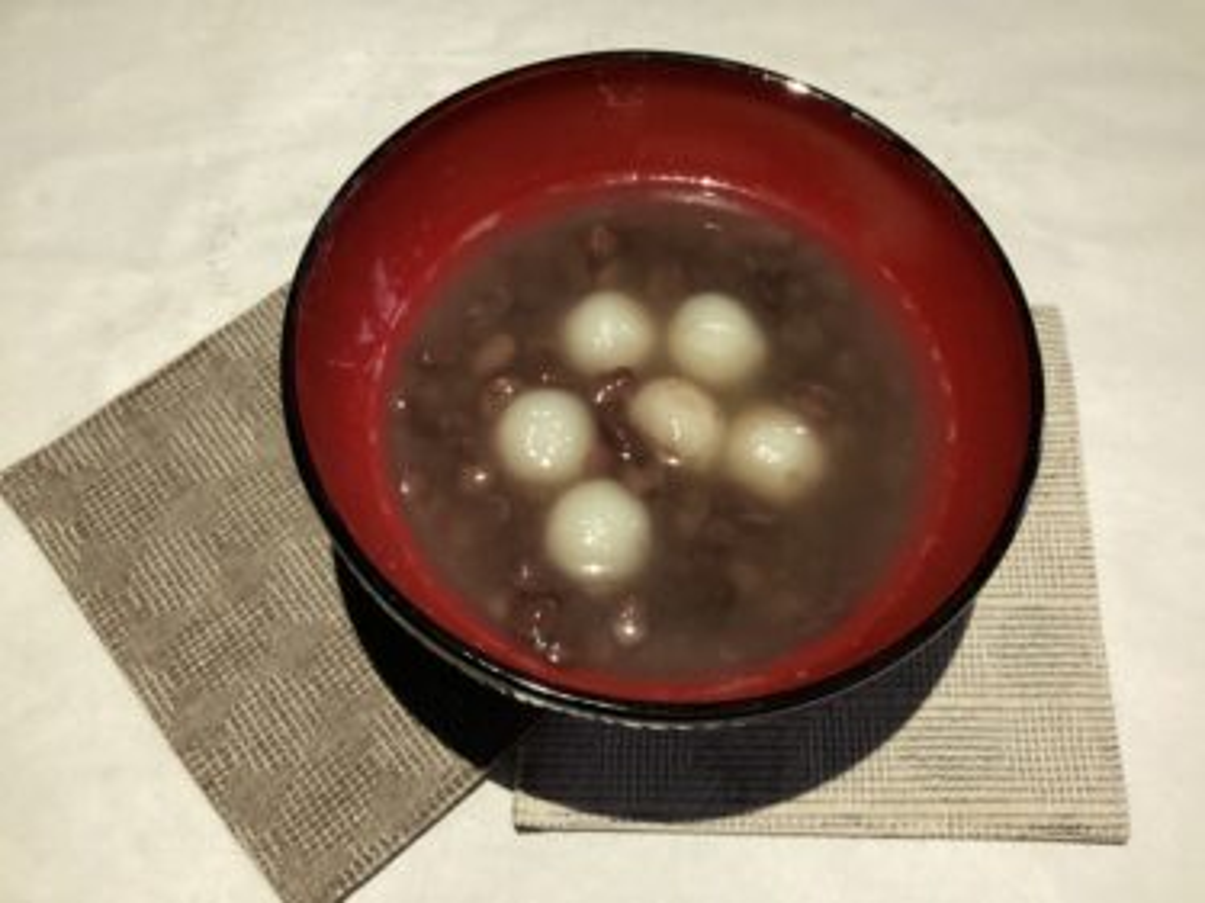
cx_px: 602
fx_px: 1079
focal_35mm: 31
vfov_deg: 45.4
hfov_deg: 58.4
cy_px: 452
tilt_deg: -66.0
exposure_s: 1/30
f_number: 2.4
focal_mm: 3.3
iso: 640
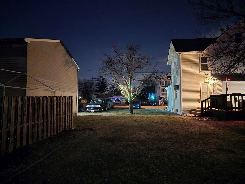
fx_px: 163
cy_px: 92
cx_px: 122
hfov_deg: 73.9
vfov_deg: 58.9
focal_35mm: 23
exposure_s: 1/10
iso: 3200
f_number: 1.7
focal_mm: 6.3
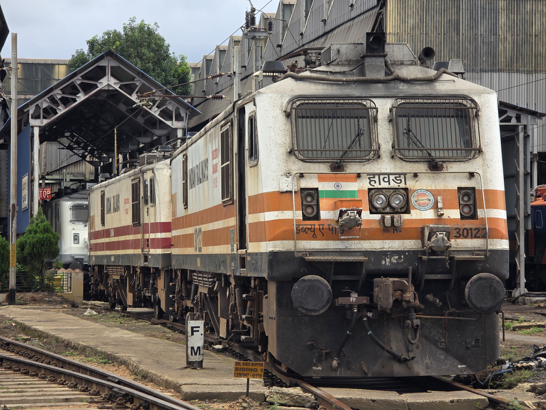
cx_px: 273
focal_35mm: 115
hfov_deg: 17.1
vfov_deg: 12.9
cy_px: 205
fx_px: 1814
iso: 40
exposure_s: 1/100
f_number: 3.4
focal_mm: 18.6
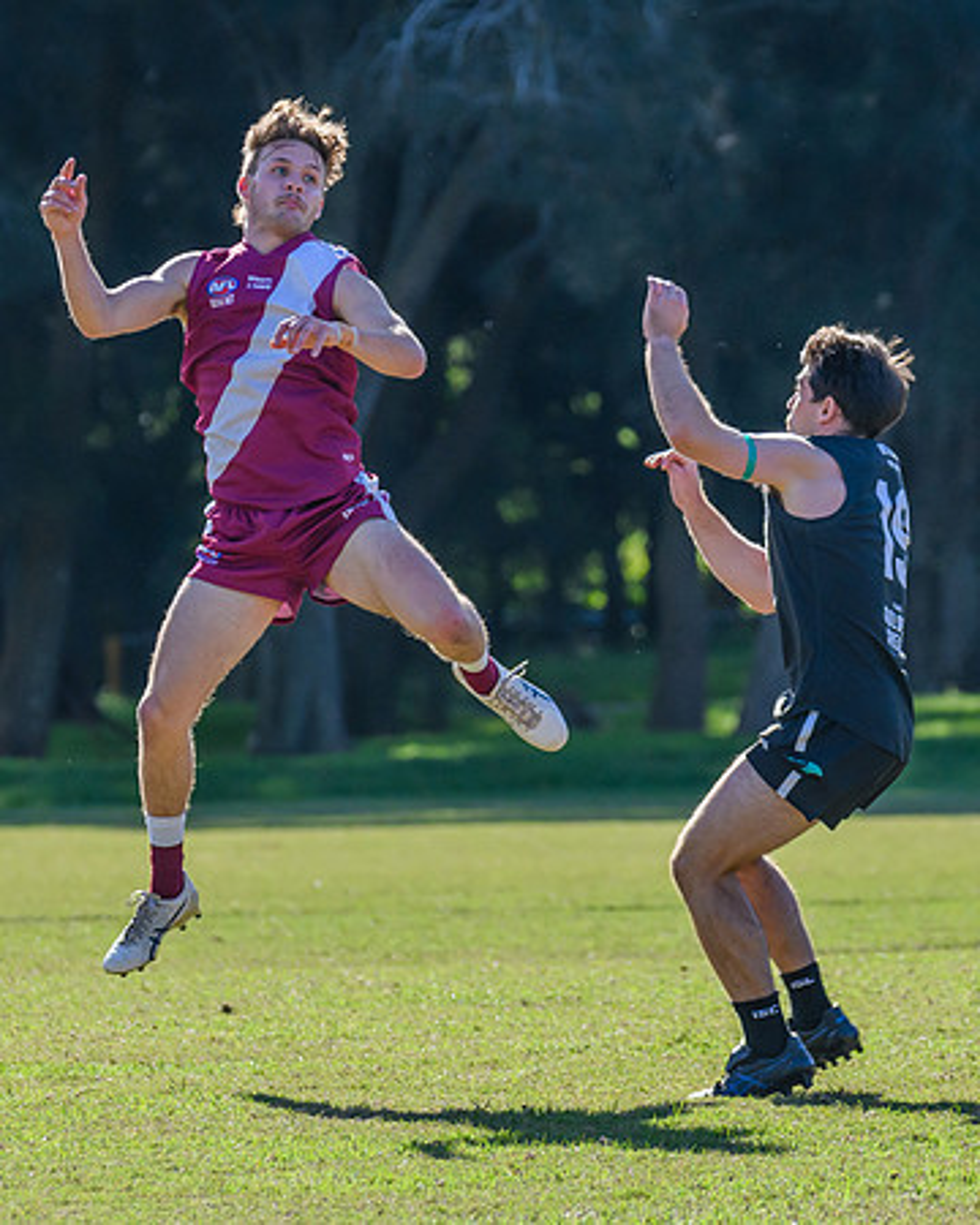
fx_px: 17888
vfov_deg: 3.9
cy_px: 520
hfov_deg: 3.1
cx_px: 371
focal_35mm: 493
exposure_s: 1/1600
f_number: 6.3
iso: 800
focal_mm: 220
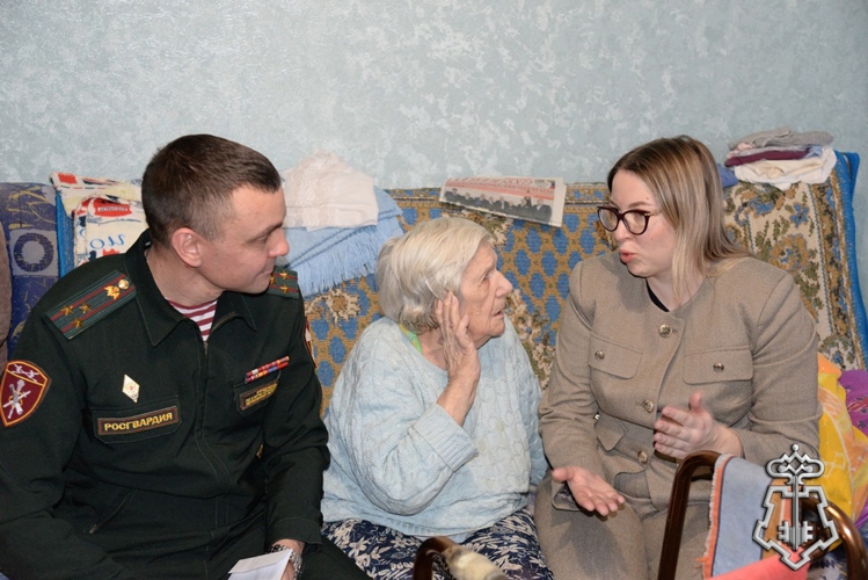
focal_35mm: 48
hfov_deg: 41.1
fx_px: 1158
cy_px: 290
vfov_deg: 28.1
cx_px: 434
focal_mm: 48
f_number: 4.5
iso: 4000
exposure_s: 1/100
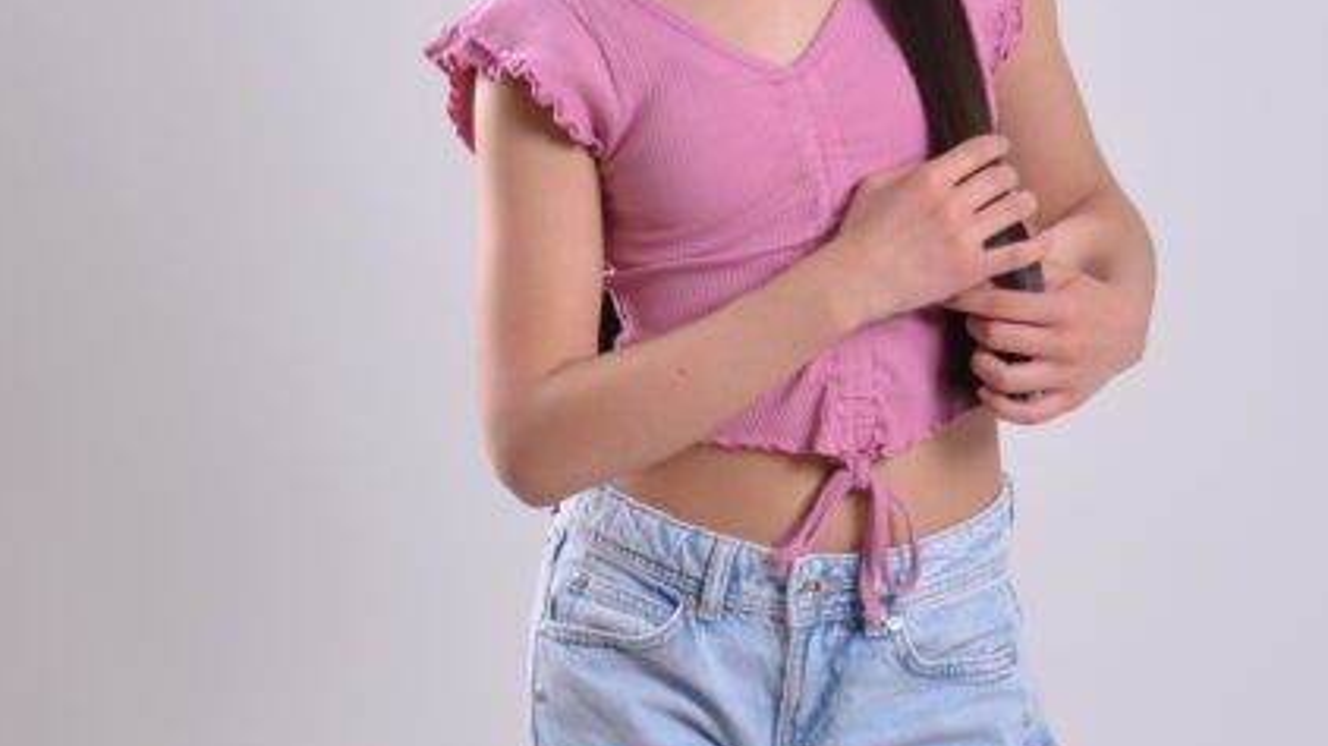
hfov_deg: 10.3
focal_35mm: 209
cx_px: 802
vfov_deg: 5.8
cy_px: 541
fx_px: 7366
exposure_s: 1/160
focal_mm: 55
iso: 200
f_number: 10
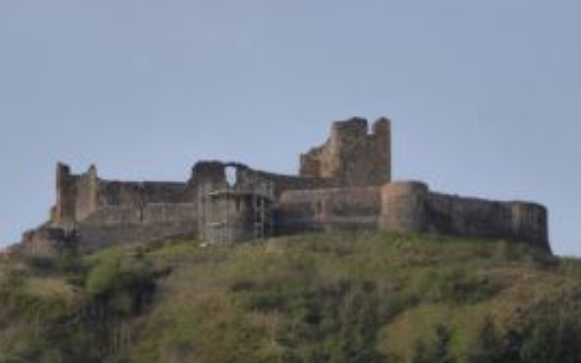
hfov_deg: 4.3
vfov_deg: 2.7
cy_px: 324
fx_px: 7820
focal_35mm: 494
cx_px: 178
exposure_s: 1/320
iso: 160
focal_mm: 47.5
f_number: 5.6
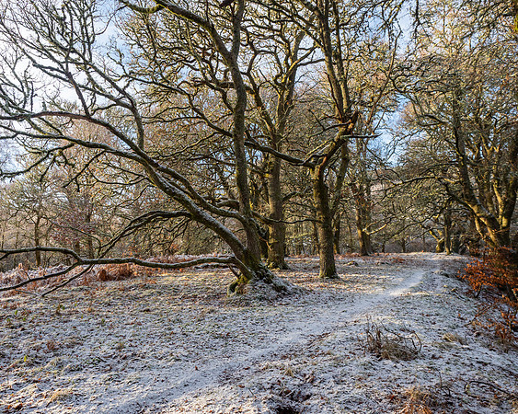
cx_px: 242
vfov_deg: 56.8
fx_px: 383
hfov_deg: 68.1
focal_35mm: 25
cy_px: 207
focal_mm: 12
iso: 200
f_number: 4
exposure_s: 1/250
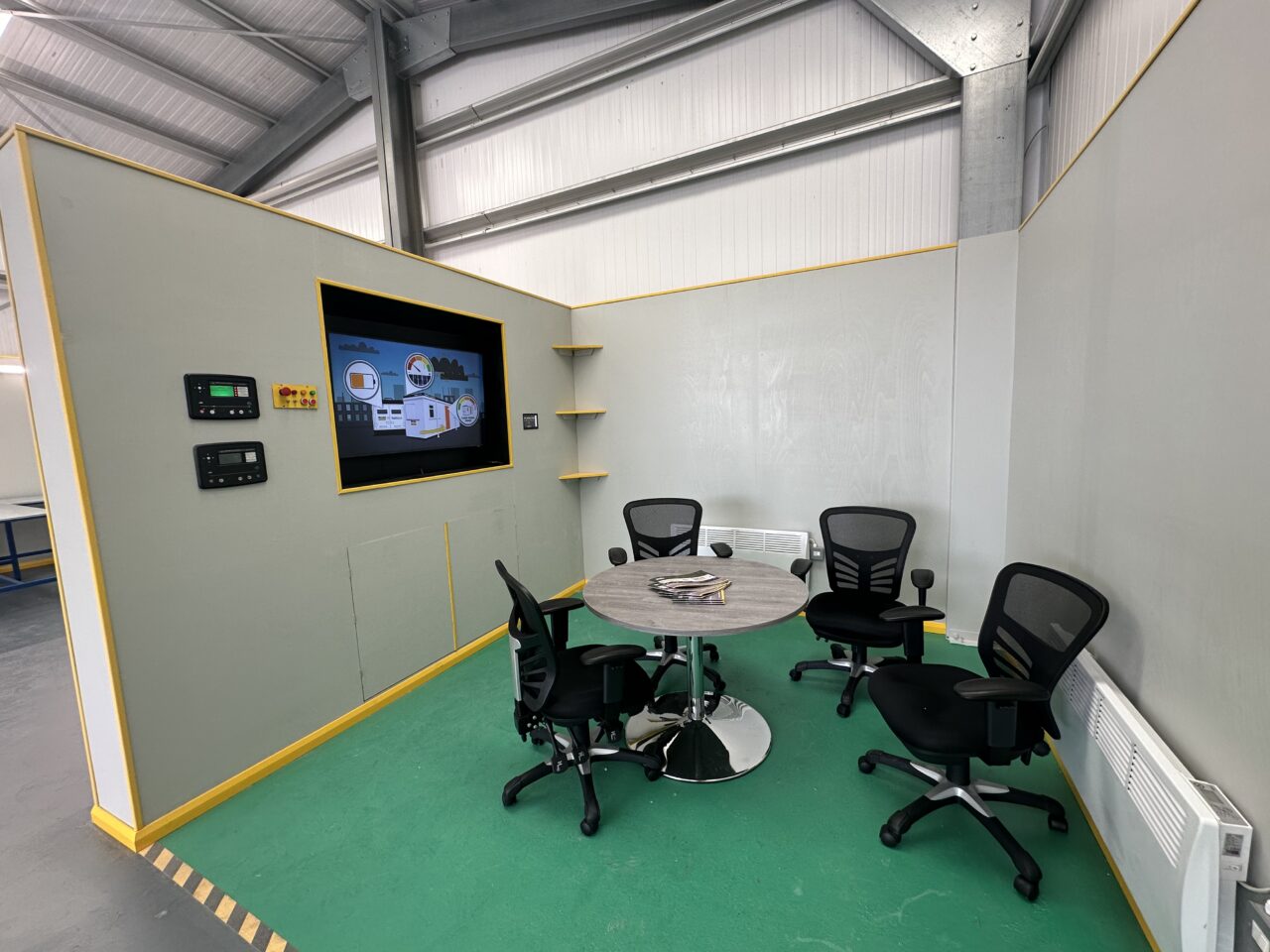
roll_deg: +2.7
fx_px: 514
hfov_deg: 102.1
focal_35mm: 14
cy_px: 476
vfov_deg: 85.7
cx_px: 635
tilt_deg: -6.0
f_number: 2.2
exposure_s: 1/99
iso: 80
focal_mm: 2.22
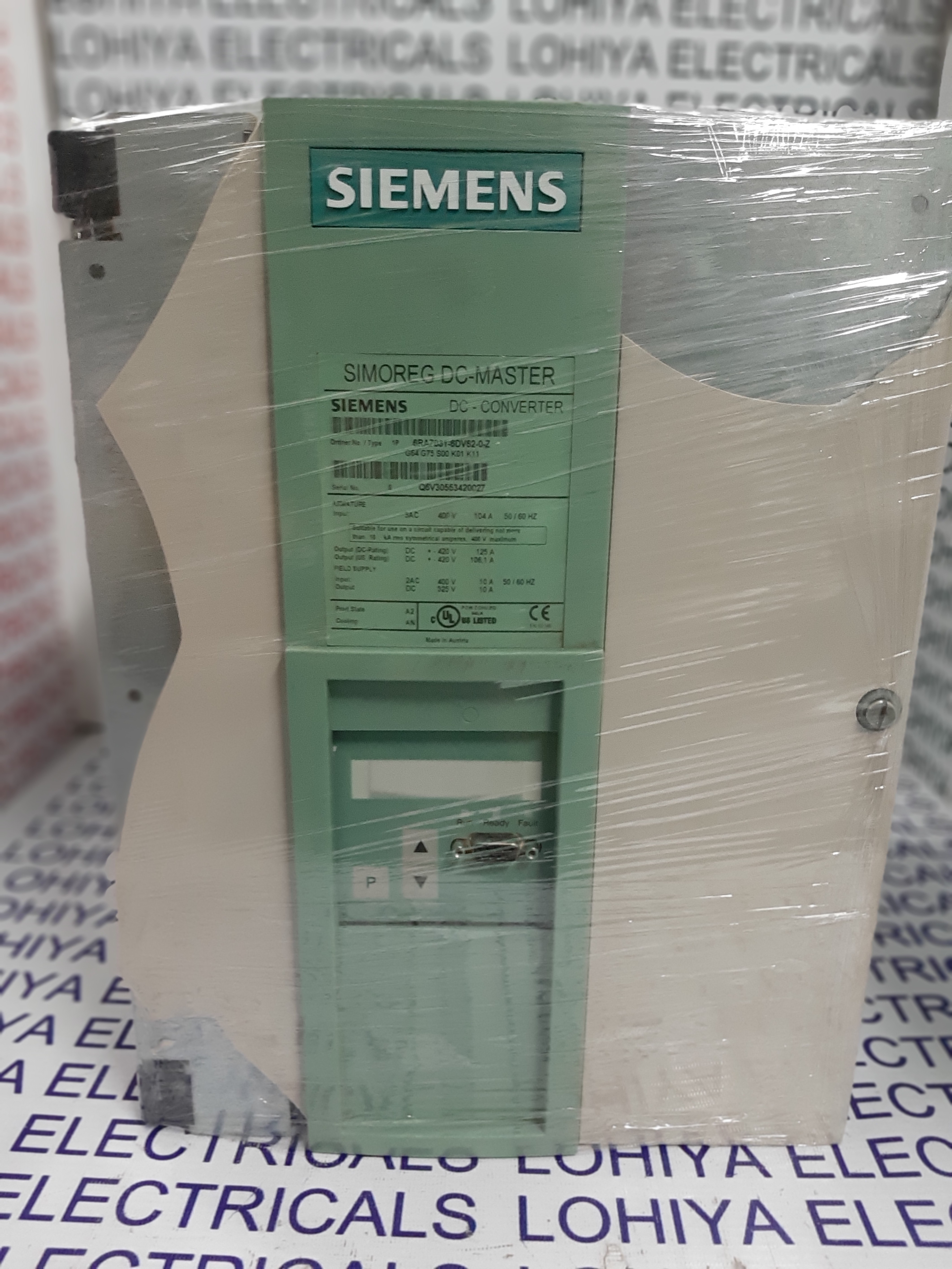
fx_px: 990
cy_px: 634
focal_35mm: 27
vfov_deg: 65.3
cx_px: 476
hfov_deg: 51.4
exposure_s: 1/25
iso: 320
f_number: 1.7
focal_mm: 3.93
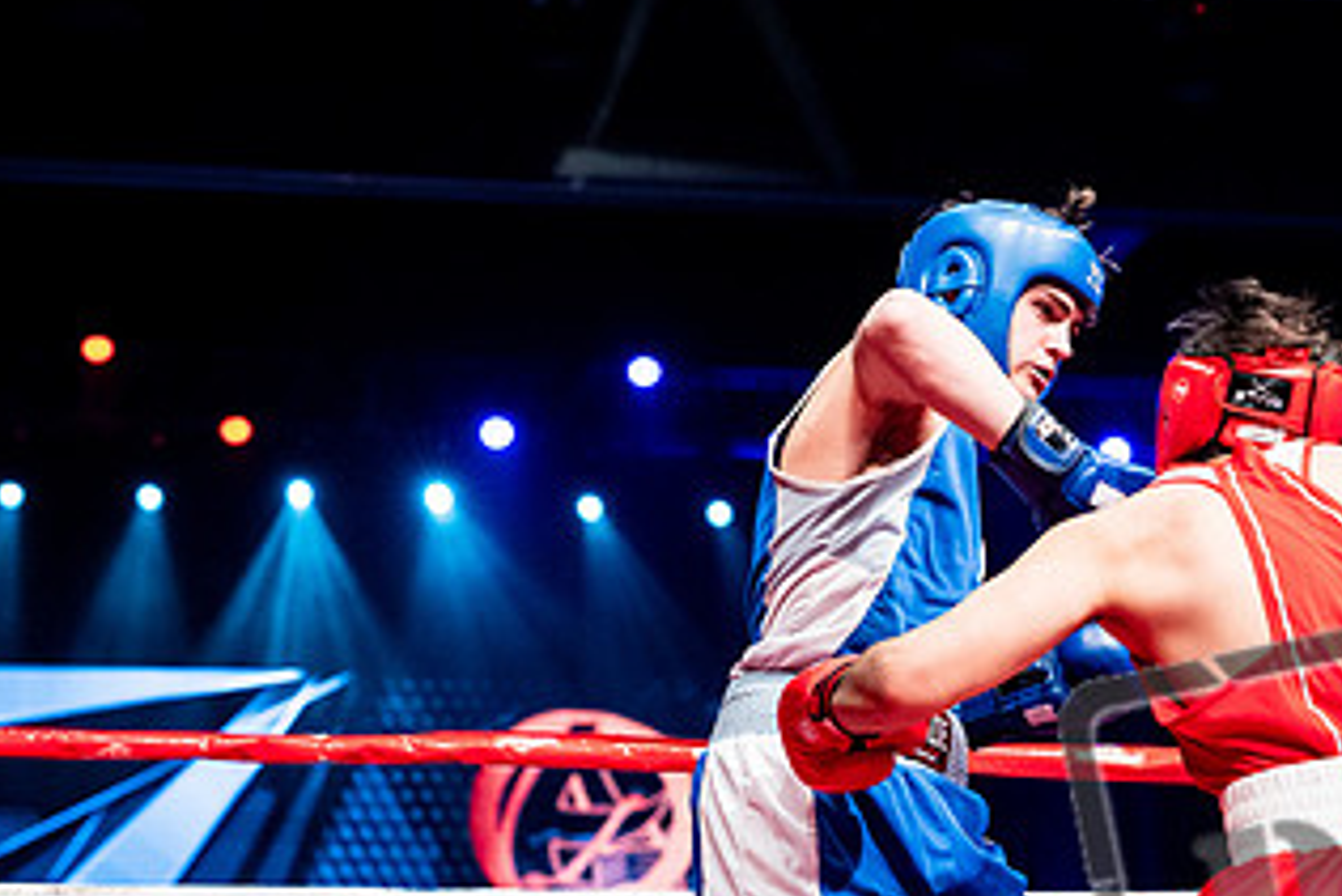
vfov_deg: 13.0
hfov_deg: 19.3
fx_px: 3916
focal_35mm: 105
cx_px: 1014
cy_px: 751
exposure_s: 1/1000
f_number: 2.8
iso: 4000
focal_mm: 53
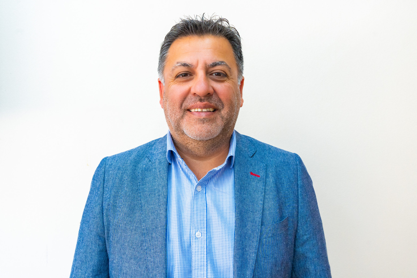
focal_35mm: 33
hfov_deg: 57.2
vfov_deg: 40.0
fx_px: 382
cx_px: 208
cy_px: 139
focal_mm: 33
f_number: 6.3
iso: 3200
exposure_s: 1/200
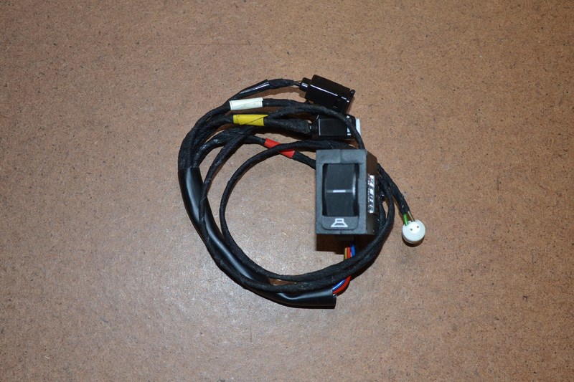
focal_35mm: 63
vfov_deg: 21.6
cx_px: 287
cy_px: 191
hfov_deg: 31.9
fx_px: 1004
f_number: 5.3
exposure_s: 1/60
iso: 1100
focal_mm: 42
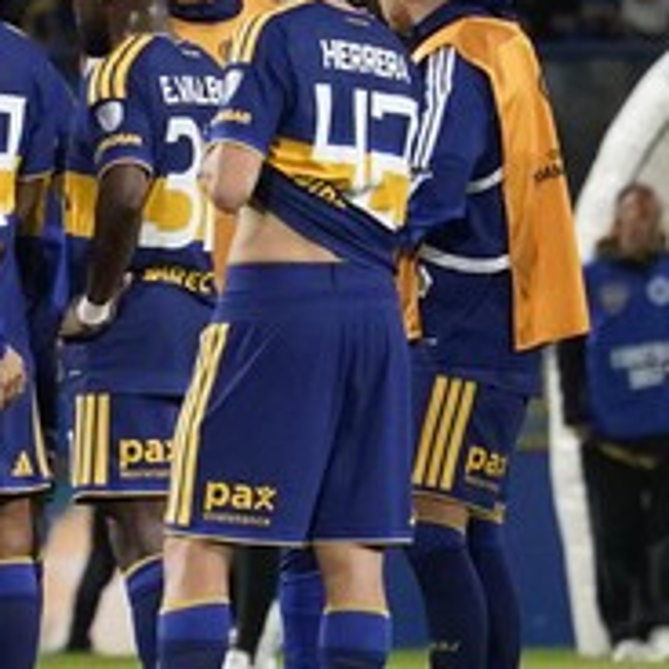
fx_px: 31027
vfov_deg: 1.2
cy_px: 295
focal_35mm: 1419
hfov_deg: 1.2
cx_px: -58
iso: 5000
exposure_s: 1/1250
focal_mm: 285
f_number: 5.6
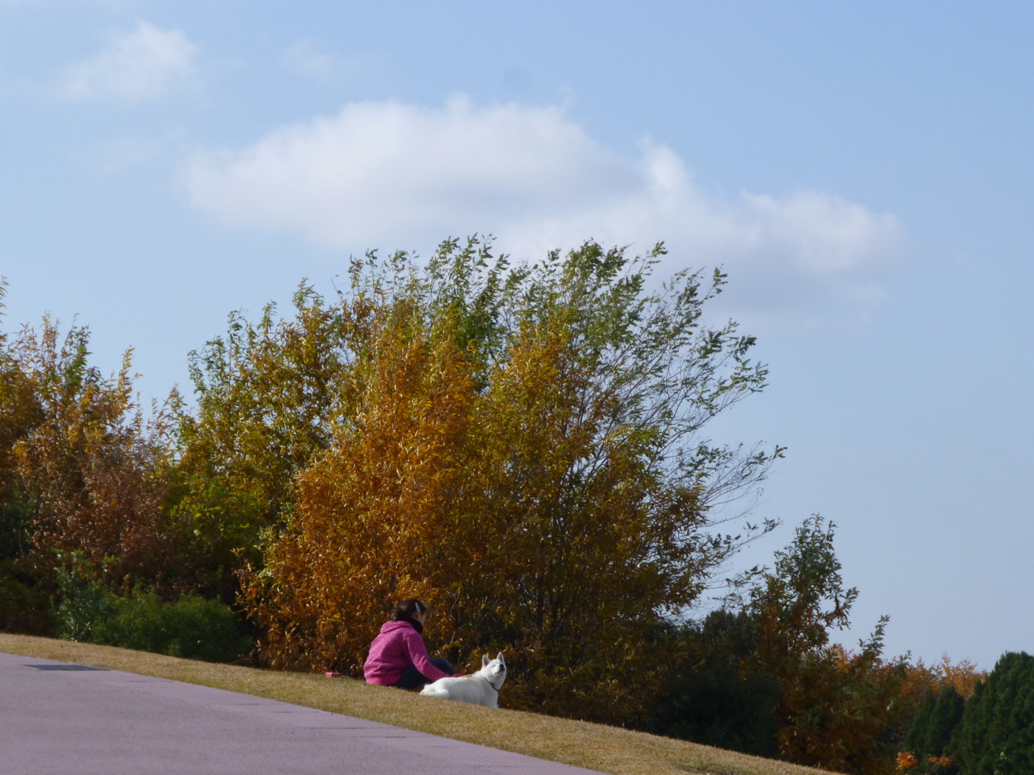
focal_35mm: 117
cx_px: 489
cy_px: 461
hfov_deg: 16.8
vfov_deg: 12.7
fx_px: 3495
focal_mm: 17.1
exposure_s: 1/640
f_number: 5.3
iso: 100
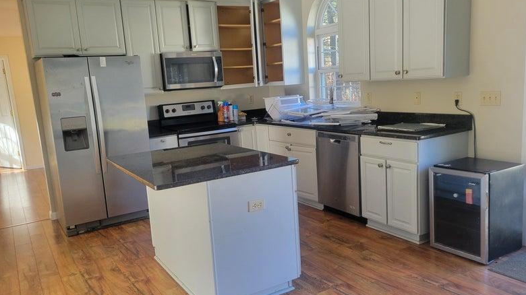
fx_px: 432
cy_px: 153
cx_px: 243
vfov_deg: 37.7
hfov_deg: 62.6
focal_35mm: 31
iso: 200
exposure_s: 1/120
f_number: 1.8
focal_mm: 5.4
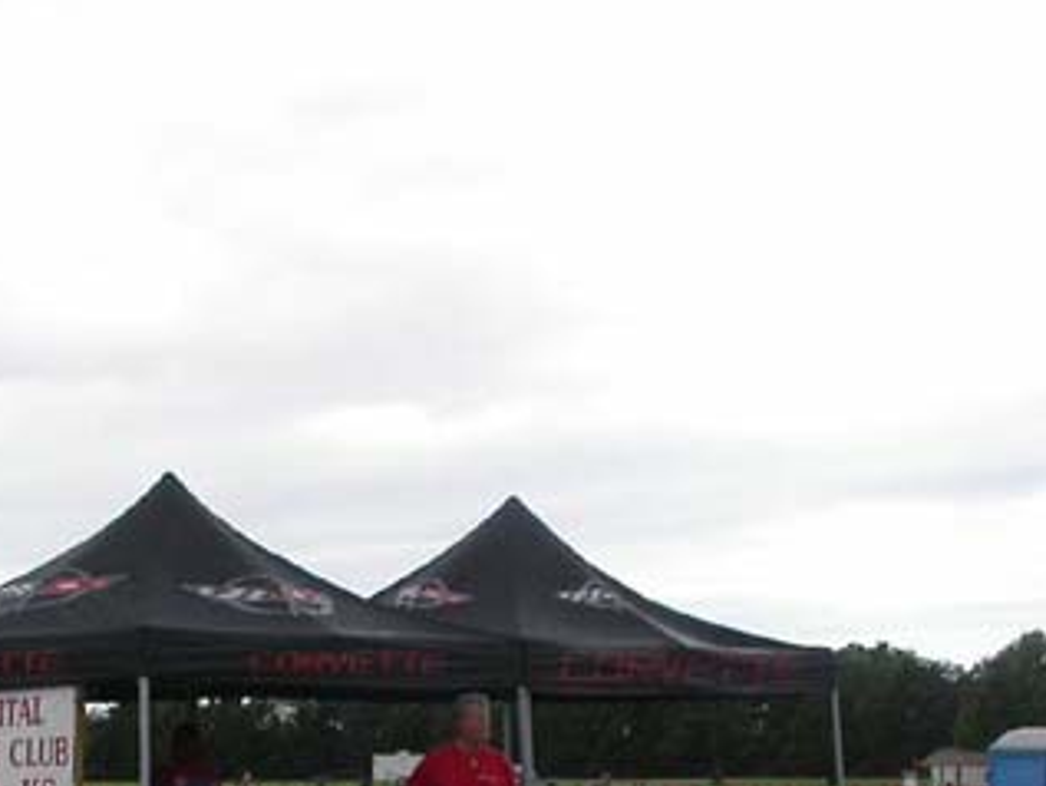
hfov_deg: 20.3
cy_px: 849
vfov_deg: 15.1
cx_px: 267
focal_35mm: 96
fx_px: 2902
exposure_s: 1/226
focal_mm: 7.85
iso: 100
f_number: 6
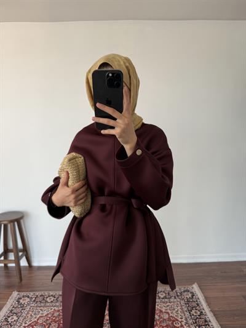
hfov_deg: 56.8
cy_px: 164
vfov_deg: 71.6
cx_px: 123
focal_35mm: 24
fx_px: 227
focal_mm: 6.76
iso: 160
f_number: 1.78
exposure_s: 1/121
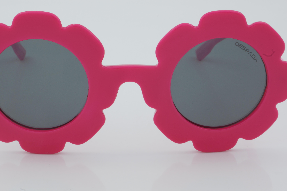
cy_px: 82
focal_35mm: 97
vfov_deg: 14.2
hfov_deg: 21.1
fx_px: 770
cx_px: 129
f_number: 32
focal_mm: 55
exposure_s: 1/4
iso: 100
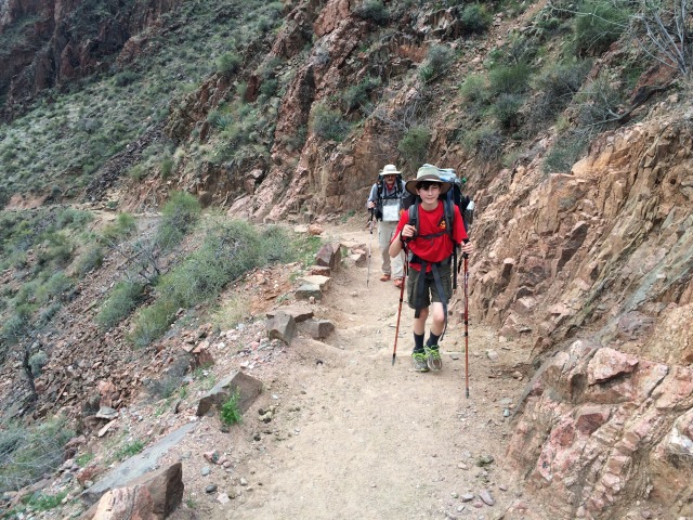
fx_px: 581
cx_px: 346
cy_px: 260
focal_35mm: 29
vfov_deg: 48.2
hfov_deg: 61.7
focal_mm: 4.15
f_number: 2.2
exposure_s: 1/380
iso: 32
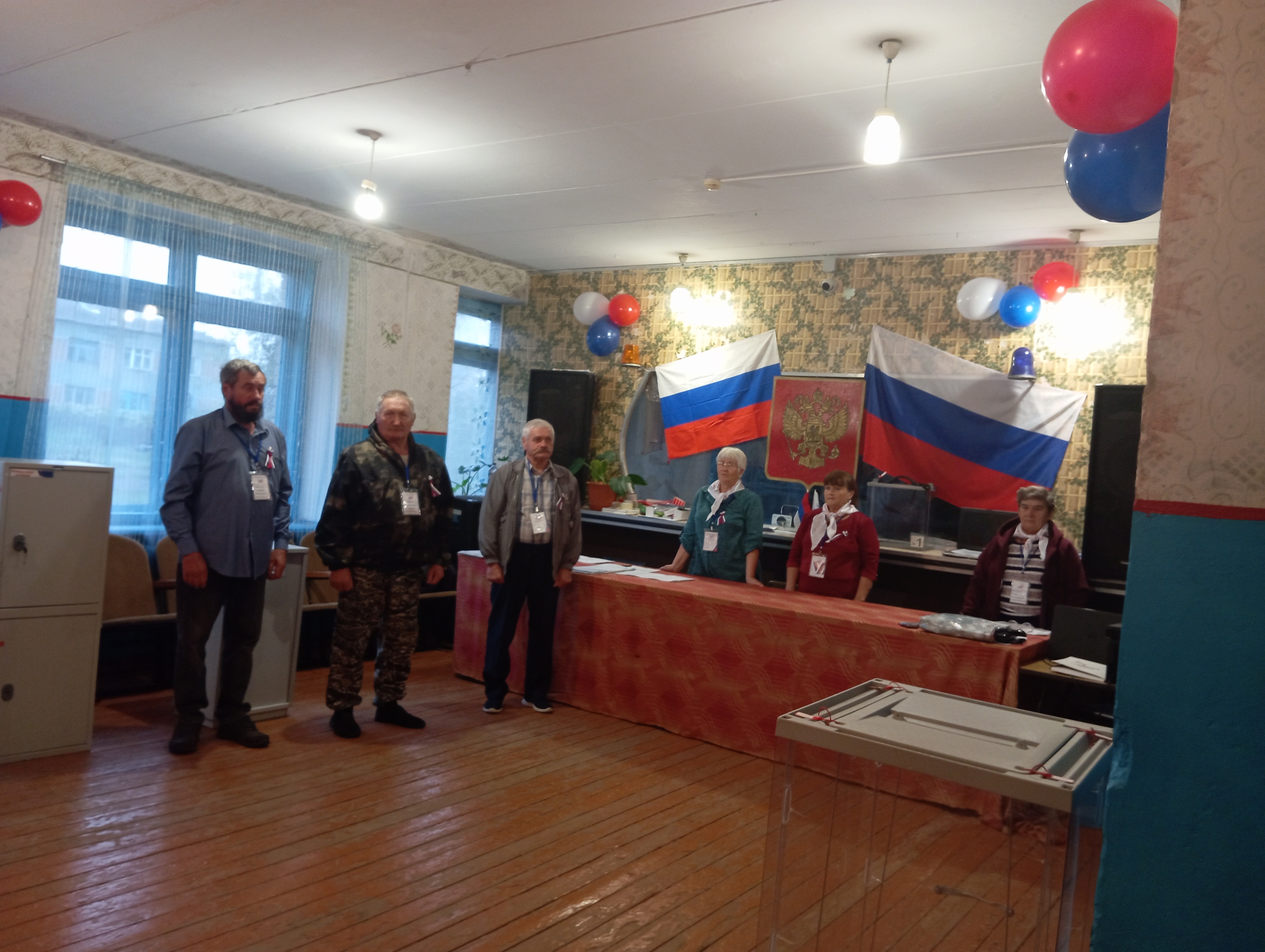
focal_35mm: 28
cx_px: 632
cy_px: 476
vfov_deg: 49.9
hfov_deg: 63.4
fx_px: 1025
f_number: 1.8
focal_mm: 4.22
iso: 774
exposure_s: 1/20
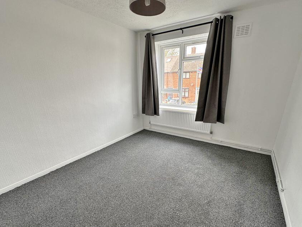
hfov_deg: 91.0
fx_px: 148
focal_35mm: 17
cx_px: 155
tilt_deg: -19.8
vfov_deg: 74.2
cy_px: 132
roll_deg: +1.0
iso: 80
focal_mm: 2.22
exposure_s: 1/99
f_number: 2.2
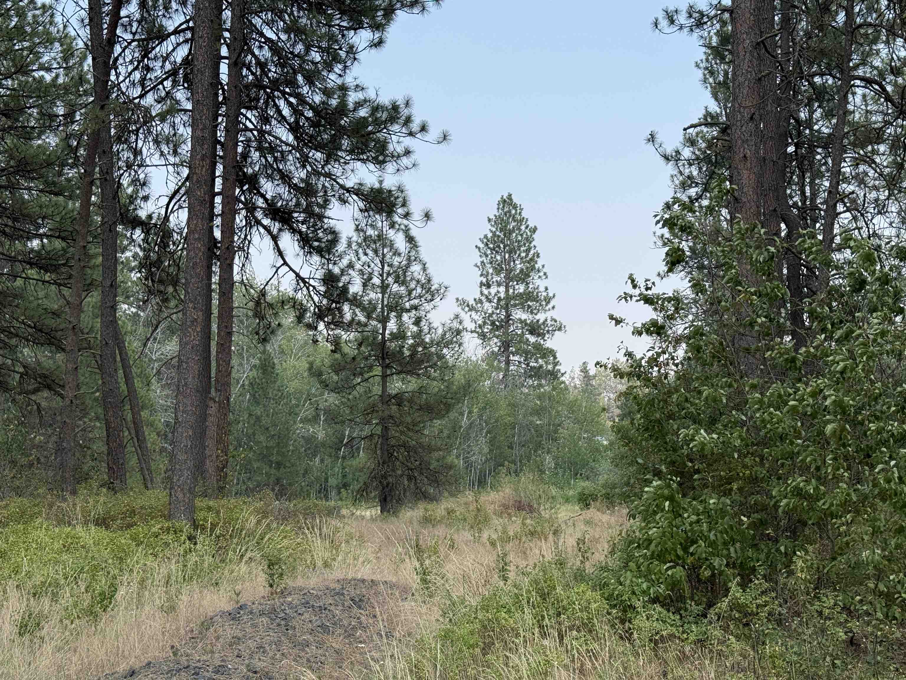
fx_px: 1256
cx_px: 453
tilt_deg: +6.1
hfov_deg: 39.7
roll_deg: +1.4
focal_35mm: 48
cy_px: 340
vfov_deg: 30.3
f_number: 1.78
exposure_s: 1/2415
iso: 64
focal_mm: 6.76
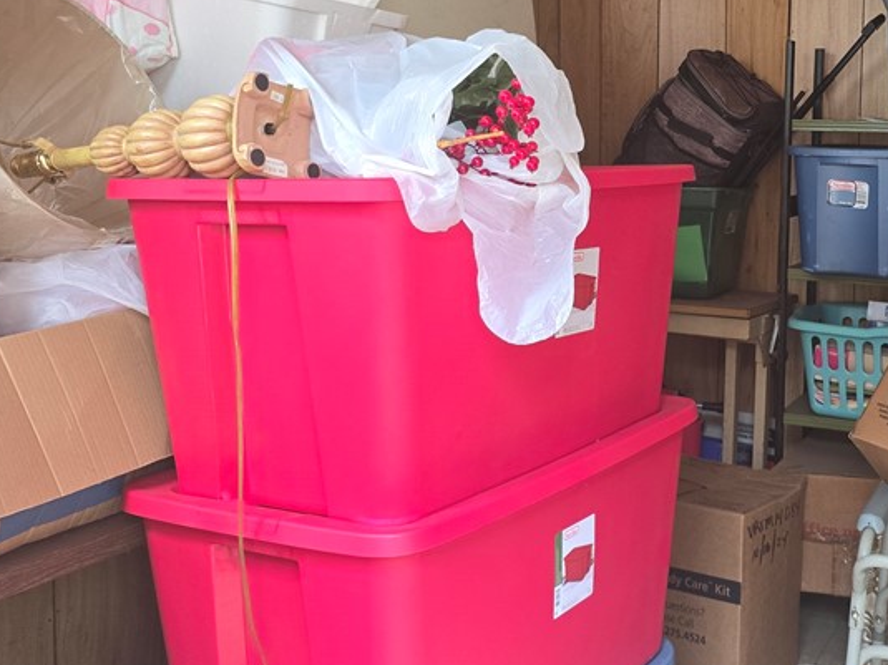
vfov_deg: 32.7
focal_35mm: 44
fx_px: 1128
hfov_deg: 41.3
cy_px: 239
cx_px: 694
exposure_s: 1/120
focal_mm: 6.3
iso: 200
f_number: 1.7
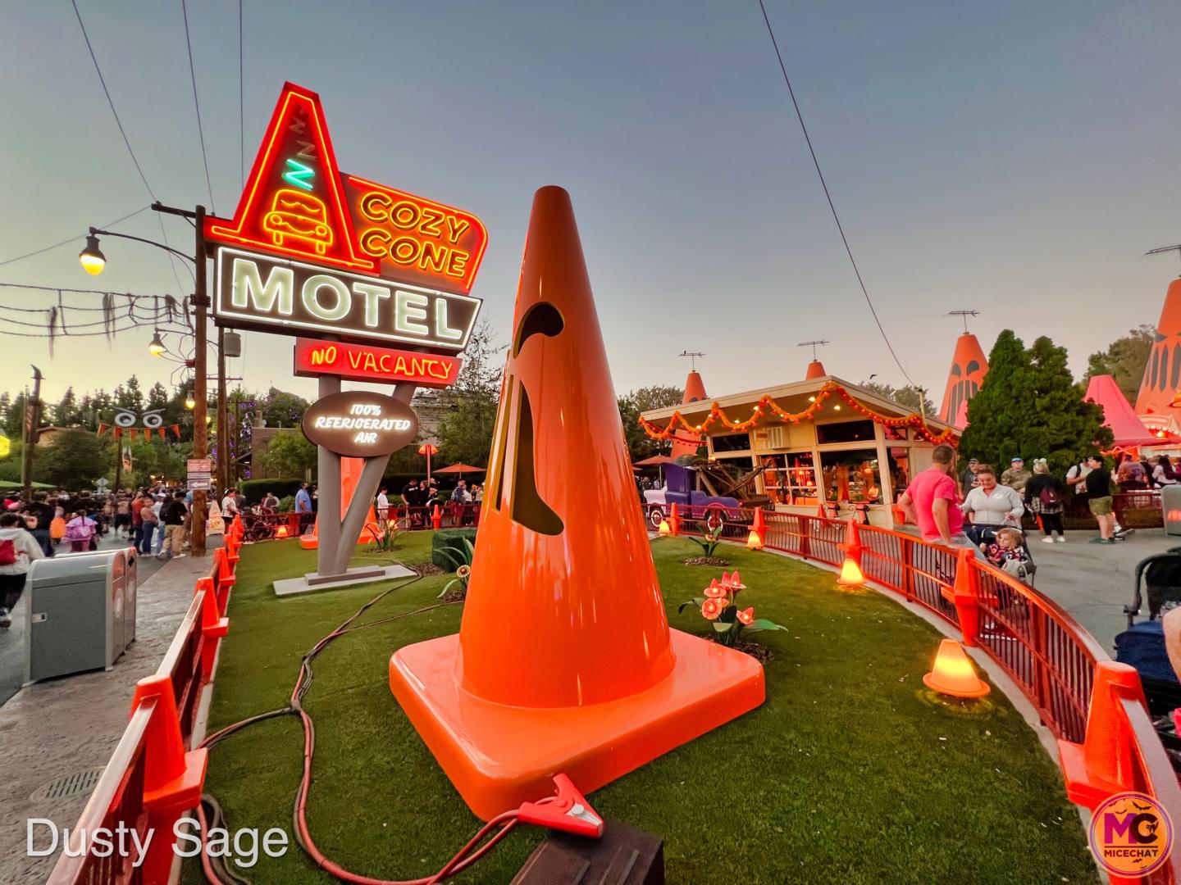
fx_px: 444
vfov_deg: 89.9
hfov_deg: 106.2
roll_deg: +2.0
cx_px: 590
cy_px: 442
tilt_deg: +3.5
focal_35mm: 13
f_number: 1.8
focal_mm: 1.57
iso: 200
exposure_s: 1/60
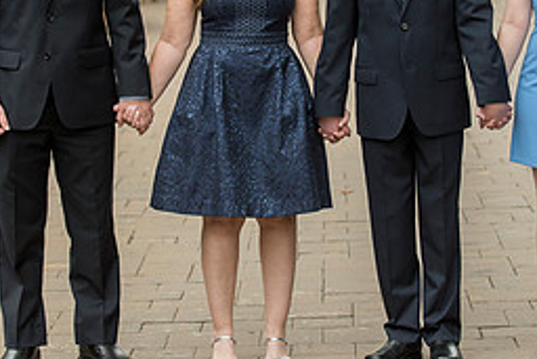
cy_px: 22
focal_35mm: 181
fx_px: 2701
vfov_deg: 7.6
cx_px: 275
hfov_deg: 11.4
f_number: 3.5
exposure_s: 1/500
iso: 400
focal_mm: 80
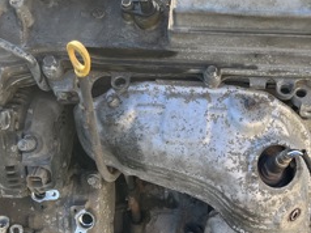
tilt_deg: -49.2
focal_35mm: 70
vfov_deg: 21.0
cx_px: 227
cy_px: 101
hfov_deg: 27.5
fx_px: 628
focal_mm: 5.1
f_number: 1.6
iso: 50
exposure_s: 1/294
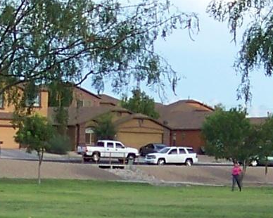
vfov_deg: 6.6
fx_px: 1898
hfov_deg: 8.2
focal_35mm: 235
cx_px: 148
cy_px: 184
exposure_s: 1/320
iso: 64
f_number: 2.8
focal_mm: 5.85
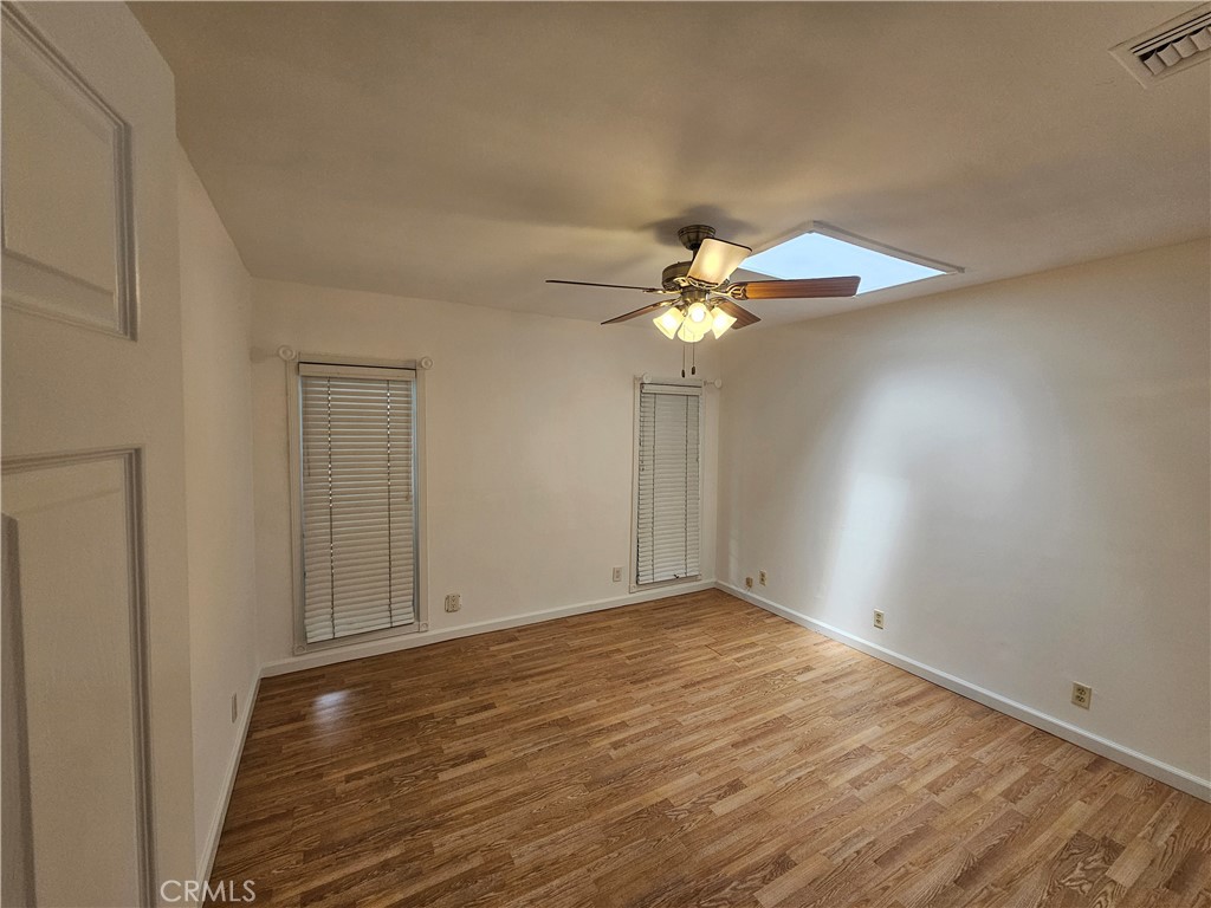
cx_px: 606
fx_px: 455
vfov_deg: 89.9
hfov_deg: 106.2
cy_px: 454
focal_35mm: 13
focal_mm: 2.2
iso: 80
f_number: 2.2
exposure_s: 1/120
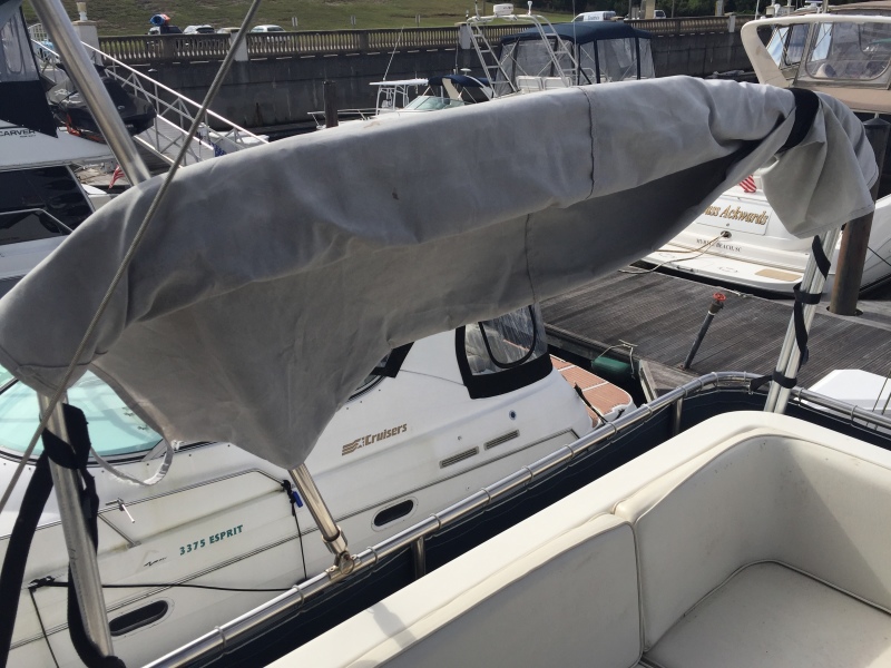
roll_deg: +1.5
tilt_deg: -24.4
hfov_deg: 61.7
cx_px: 446
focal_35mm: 29
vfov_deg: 48.2
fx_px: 746
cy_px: 334
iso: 32
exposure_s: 1/3049
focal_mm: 4.15
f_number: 2.2
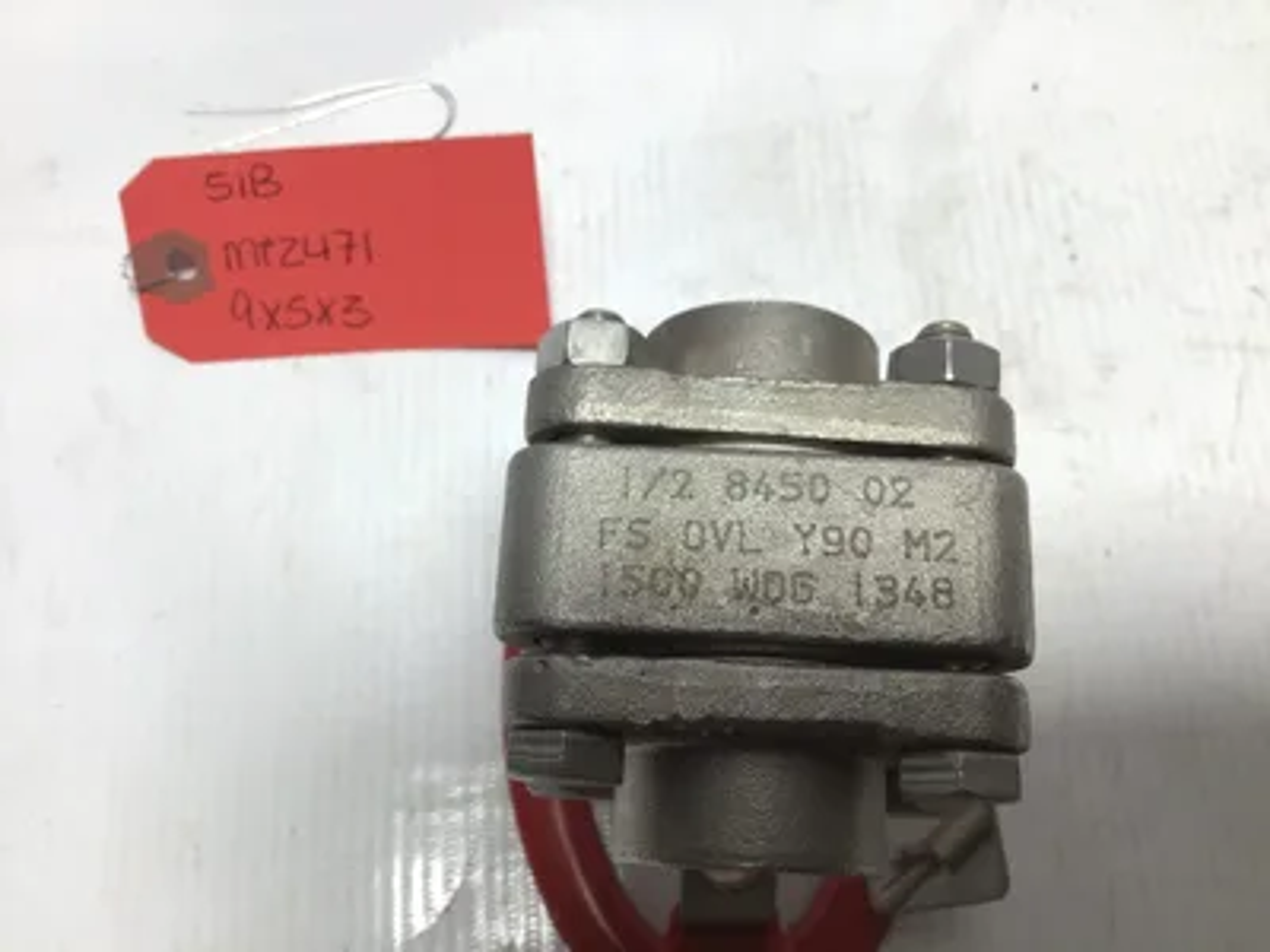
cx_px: 635
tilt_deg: -73.0
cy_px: 476
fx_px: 1137
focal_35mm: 31
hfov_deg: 58.4
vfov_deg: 45.4
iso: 32
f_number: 2.4
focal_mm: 3.3
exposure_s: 1/120
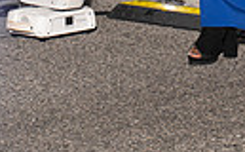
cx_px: 233
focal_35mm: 349
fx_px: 2325
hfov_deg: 6.0
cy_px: -256
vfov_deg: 3.7
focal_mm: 98
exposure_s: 1/200
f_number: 6.3
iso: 1000
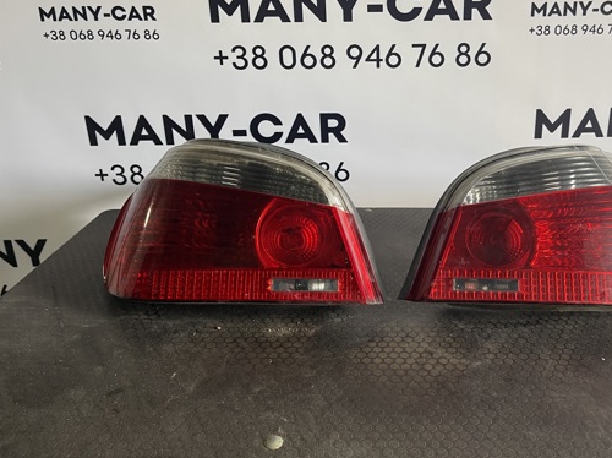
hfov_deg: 56.1
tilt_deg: -22.1
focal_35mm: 32
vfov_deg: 44.1
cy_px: 217
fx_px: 565
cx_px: 386
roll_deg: +0.3
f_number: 1.6
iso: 100
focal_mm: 5.1
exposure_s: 1/50
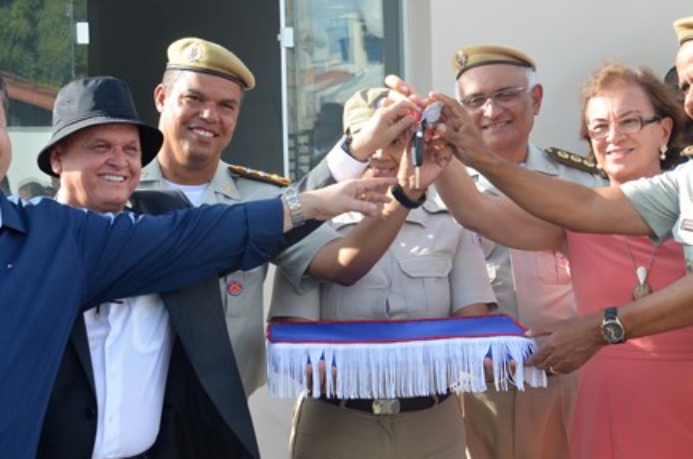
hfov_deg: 24.0
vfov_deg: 16.0
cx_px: 274
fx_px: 1630
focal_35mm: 85
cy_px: 233
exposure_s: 1/200
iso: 200
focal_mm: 35
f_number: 7.1
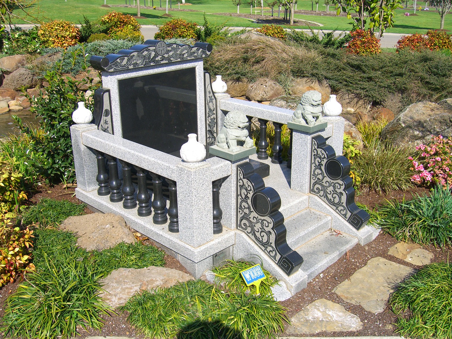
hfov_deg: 49.0
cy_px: 170
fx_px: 496
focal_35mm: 38
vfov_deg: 37.7
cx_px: 226
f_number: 4
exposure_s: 1/500
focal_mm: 7.9
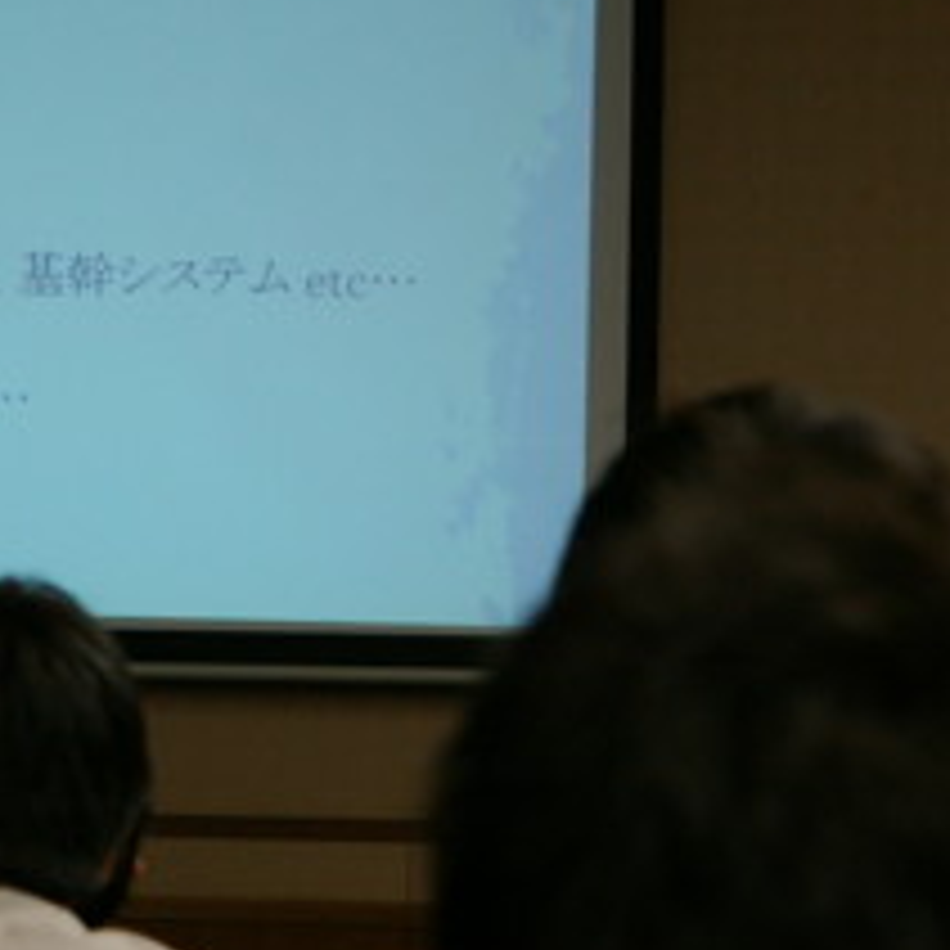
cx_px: 248
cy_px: 297
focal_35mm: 242
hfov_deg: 7.2
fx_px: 7514
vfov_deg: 7.2
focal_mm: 50
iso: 400
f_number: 4
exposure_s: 1/80
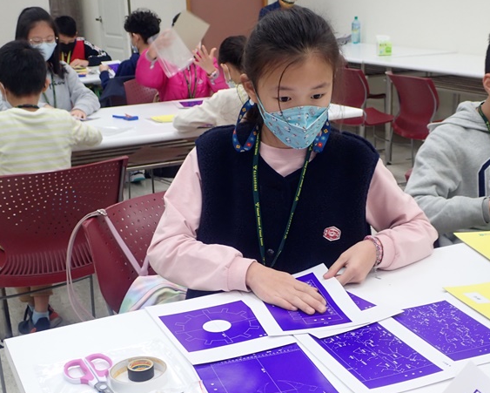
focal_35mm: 52
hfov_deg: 35.9
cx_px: 281
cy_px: 219
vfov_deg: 29.1
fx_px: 755
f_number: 2.8
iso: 200
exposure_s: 1/50
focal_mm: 7.34
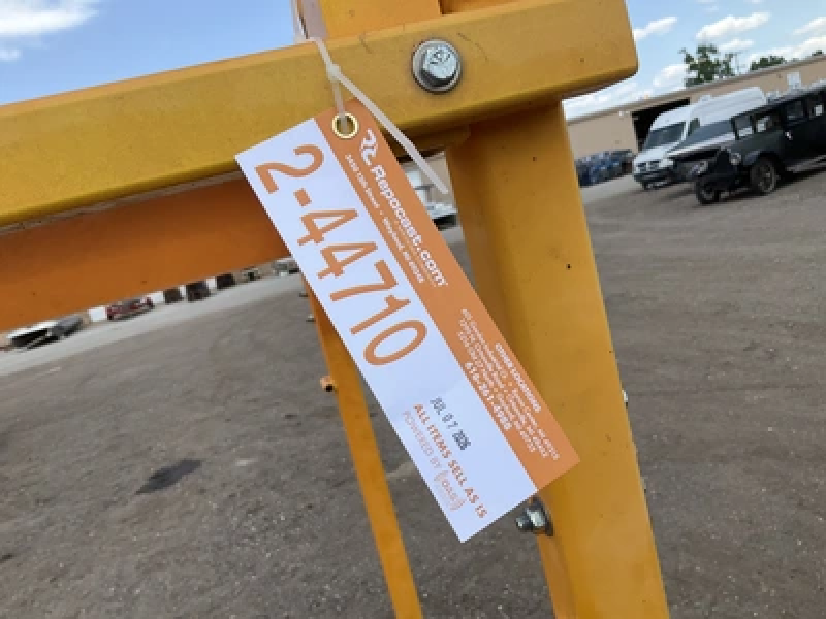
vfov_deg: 48.2
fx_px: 692
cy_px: 310
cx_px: 413
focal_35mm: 29
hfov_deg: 61.7
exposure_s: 1/1279
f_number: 1.8
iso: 25
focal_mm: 3
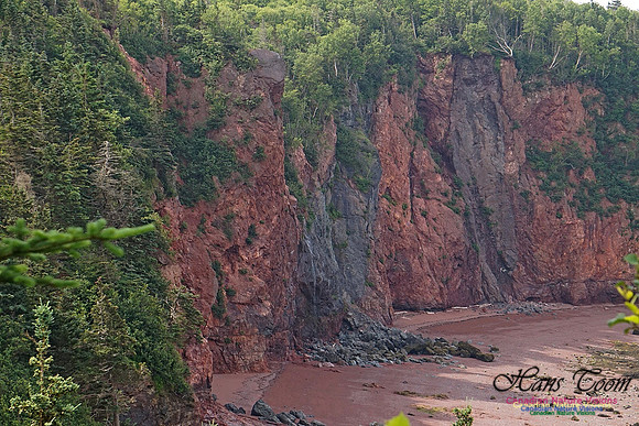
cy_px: 213
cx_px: 320
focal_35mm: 112
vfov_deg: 12.2
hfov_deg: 18.2
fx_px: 1997
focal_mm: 75
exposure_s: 1/500
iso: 800
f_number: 9
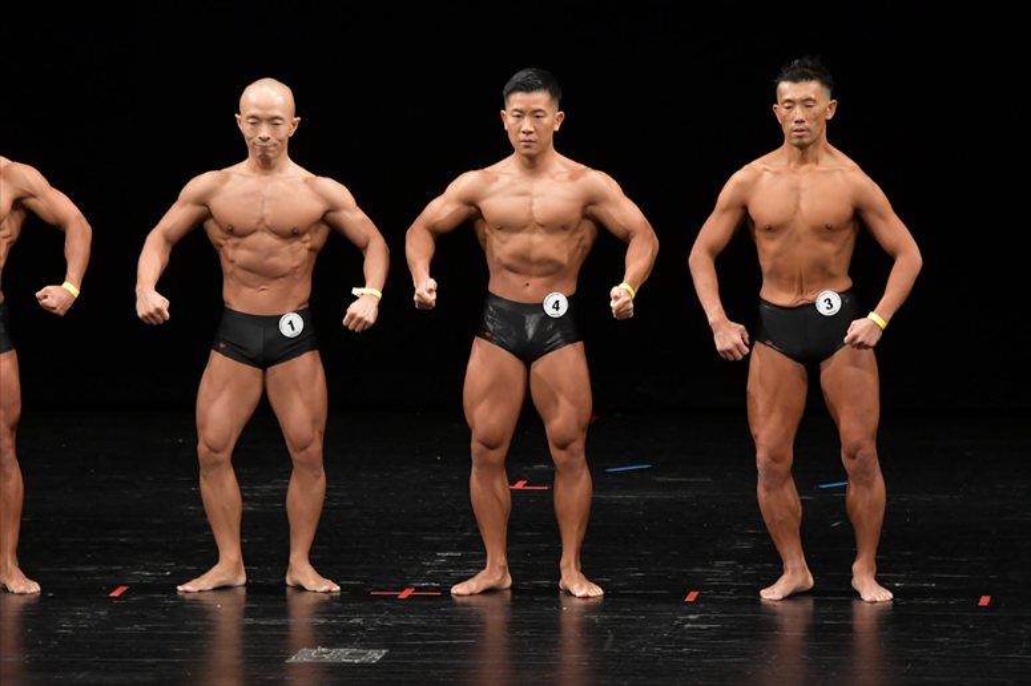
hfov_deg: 7.6
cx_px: 516
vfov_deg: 5.1
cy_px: 343
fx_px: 7729
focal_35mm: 270
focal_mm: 180
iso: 2500
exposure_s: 1/400
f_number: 5.6
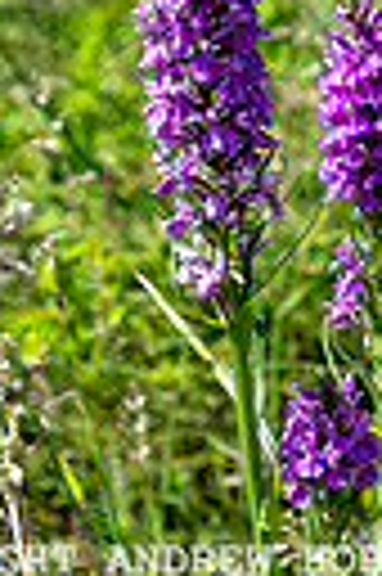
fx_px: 1963
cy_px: 171
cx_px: 301
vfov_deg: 16.6
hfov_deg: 11.1
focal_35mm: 123
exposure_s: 1/160
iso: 64
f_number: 5.6
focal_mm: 35
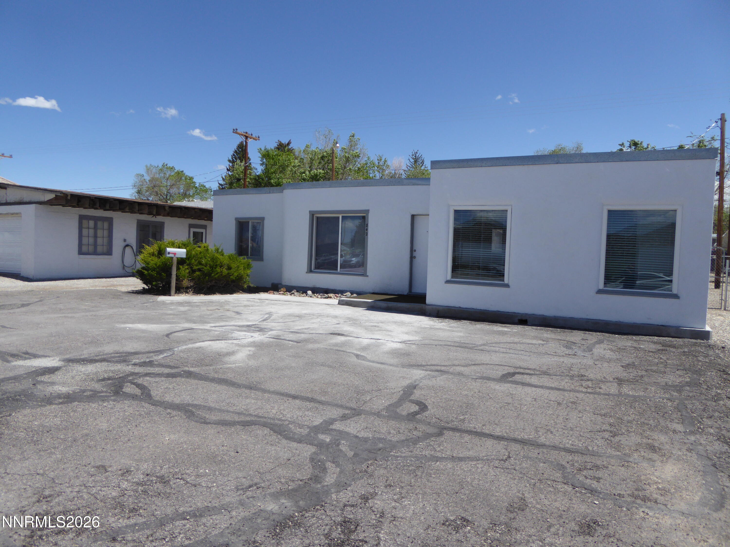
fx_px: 506
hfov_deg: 71.6
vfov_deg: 56.8
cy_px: 274
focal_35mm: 24
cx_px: 365
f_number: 3.3
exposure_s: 1/1300
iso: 100
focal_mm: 4.3
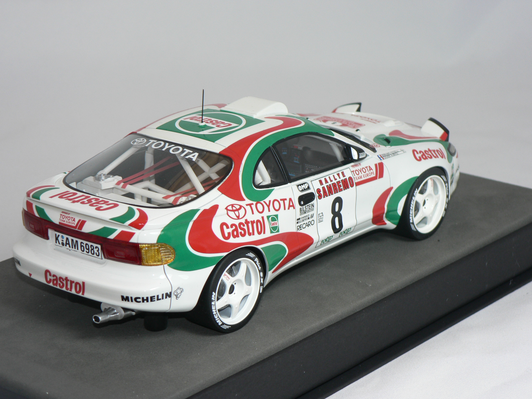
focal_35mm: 102
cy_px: 200
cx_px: 266
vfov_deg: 14.5
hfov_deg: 19.3
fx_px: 1568
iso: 80
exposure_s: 1/60
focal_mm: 16.9
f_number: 3.2
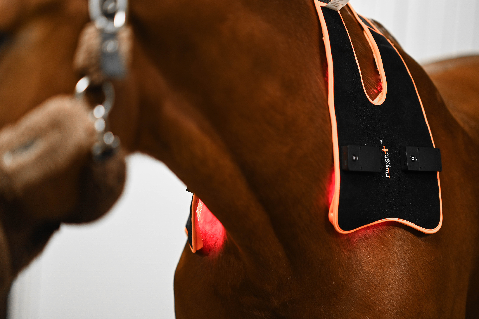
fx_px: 1130
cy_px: 160
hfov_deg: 23.9
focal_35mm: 85
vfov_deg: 16.1
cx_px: 240
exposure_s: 1/250
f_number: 1.4
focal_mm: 85
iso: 800
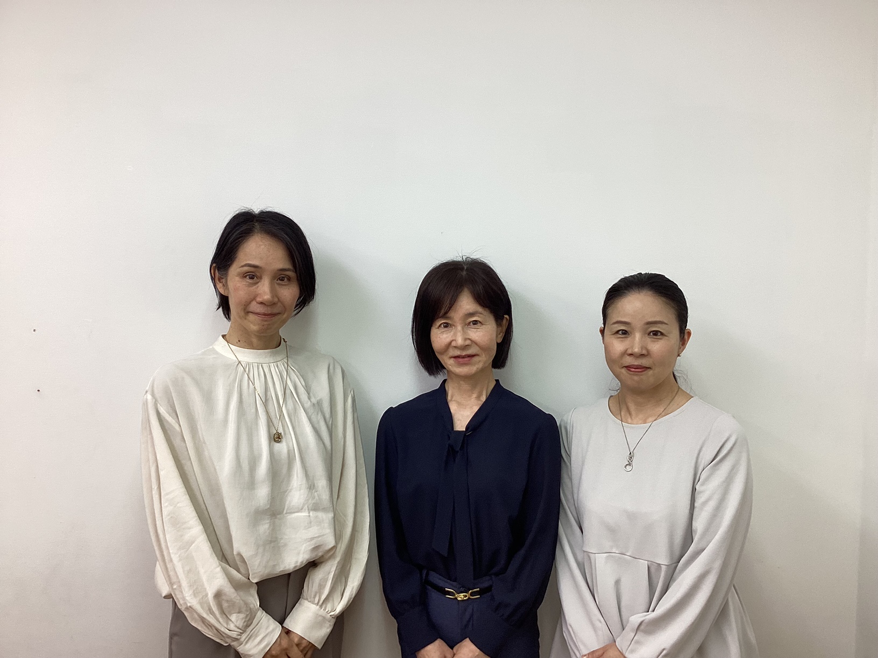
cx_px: 439
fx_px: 786
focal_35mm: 31
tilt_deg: -2.1
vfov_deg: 45.4
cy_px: 329
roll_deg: +0.7
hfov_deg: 58.4
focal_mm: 3.3
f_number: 2.4
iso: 50
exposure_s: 1/50
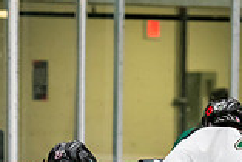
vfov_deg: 2.9
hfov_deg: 4.3
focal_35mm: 476
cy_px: 294
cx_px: 190
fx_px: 3203
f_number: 3.2
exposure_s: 1/640
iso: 2000
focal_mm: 125
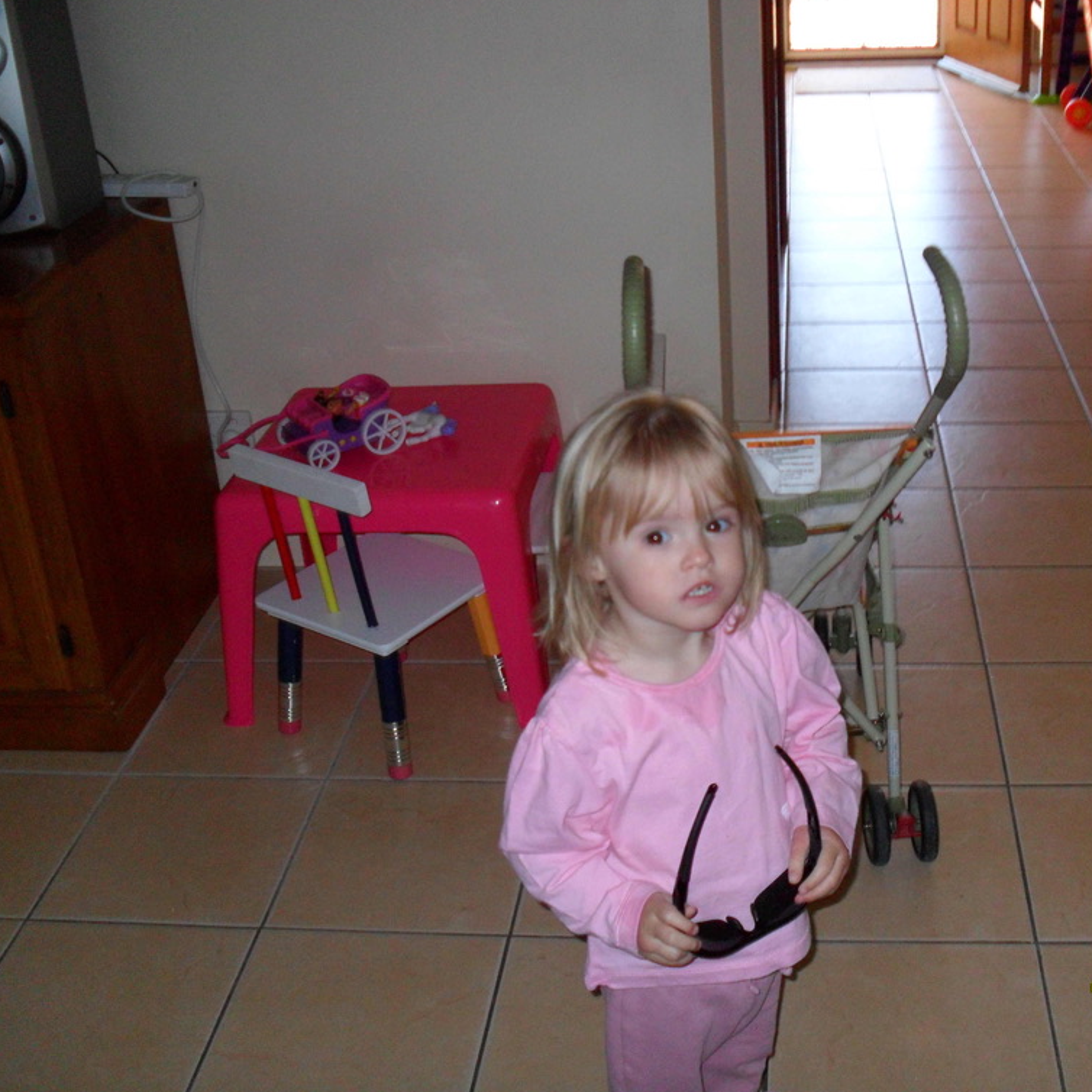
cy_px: 546
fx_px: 1499
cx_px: 643
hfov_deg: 39.9
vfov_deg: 40.0
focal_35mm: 42
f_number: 3
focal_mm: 6.3
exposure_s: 1/45
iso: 200
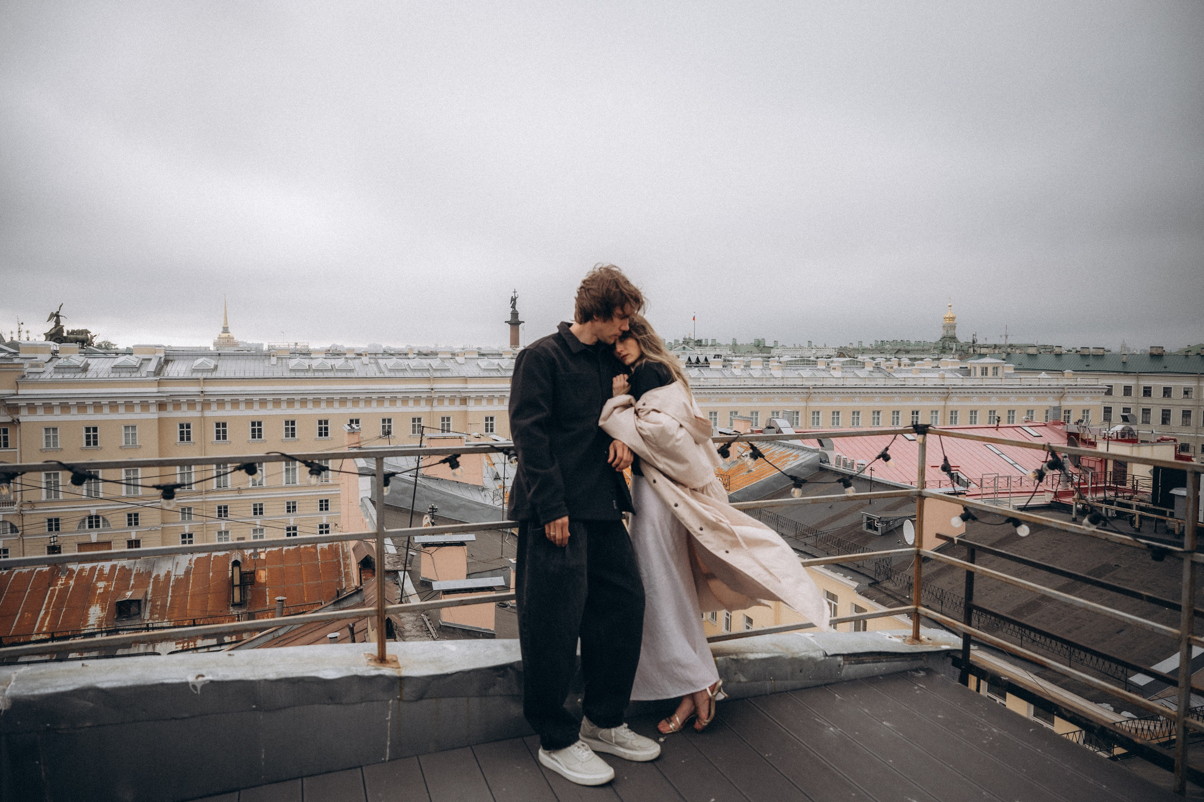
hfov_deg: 72.6
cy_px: 401
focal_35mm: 25
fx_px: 820
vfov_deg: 52.2
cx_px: 602
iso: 200
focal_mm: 24
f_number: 3.2
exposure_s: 1/500
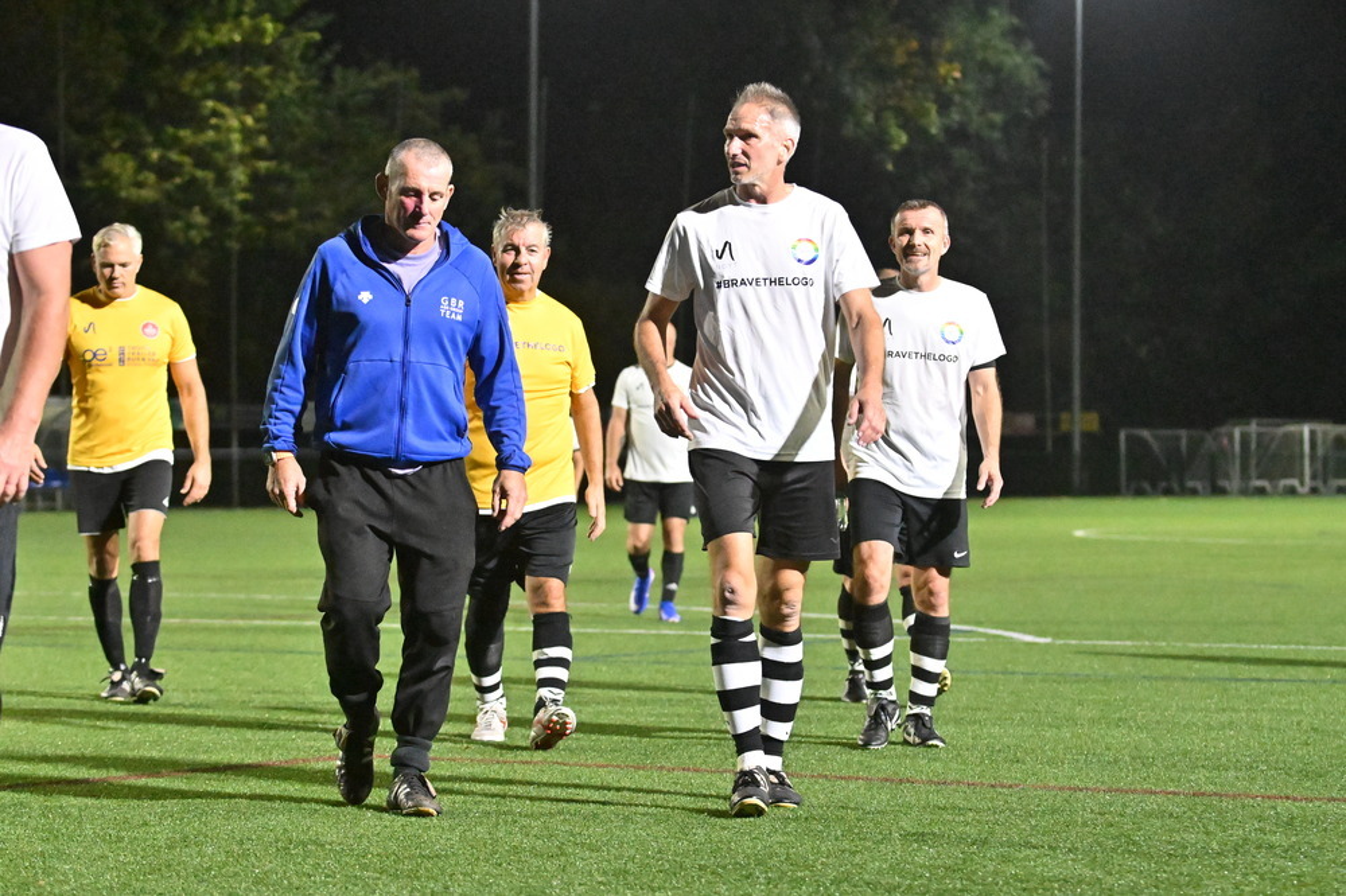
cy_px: 448
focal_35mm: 112
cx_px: 673
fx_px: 4186
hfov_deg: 18.3
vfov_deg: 12.2
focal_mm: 75
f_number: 4.5
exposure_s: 1/500
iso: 8000
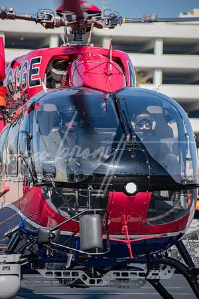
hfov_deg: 5.7
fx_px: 1990
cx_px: 100
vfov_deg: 8.6
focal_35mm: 240
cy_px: 150
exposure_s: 1/400
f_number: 5
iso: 100
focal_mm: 160
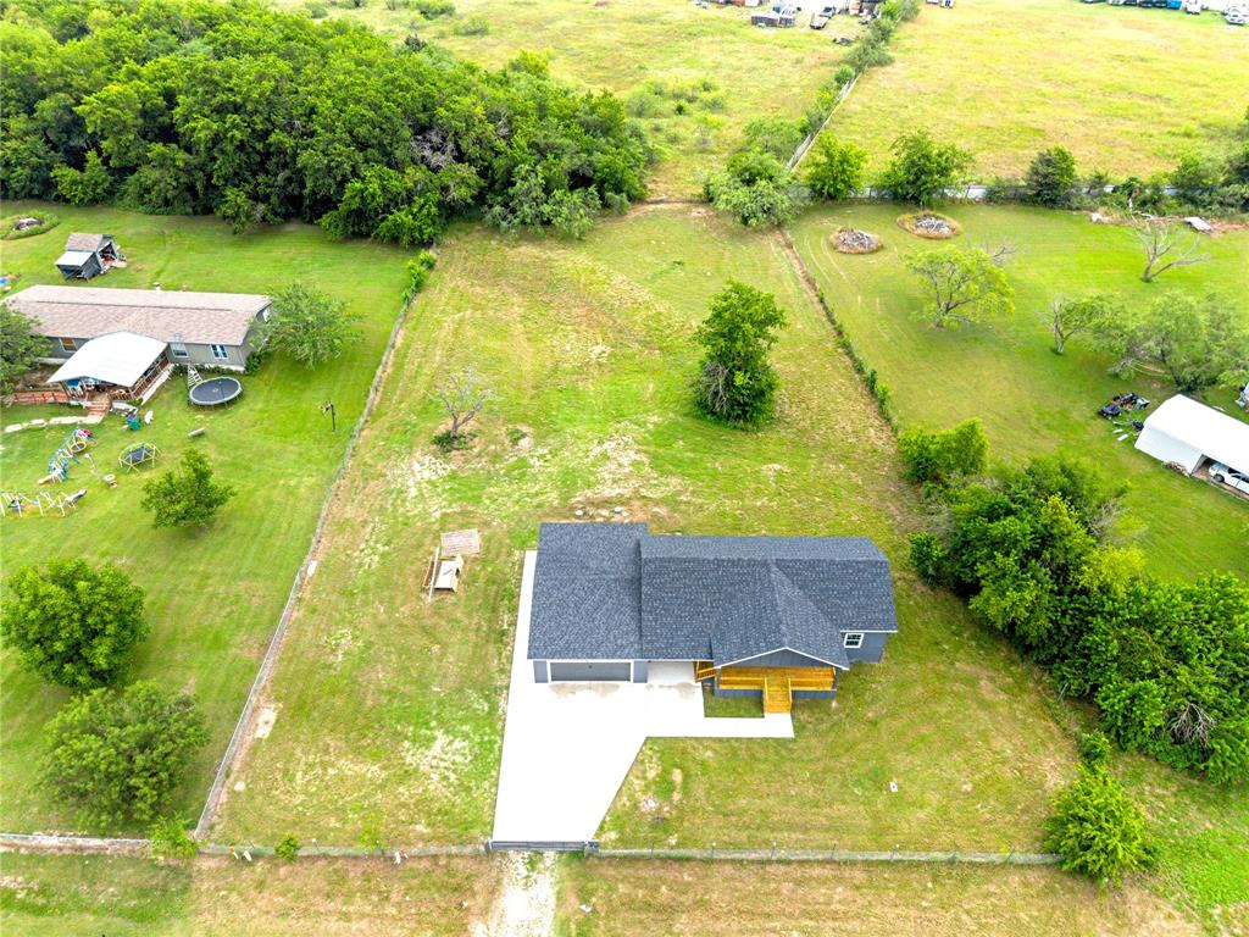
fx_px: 866
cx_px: 624
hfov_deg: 71.6
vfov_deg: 56.8
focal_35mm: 24
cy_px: 468
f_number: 1.8
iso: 150
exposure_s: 1/2000
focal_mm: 8.67
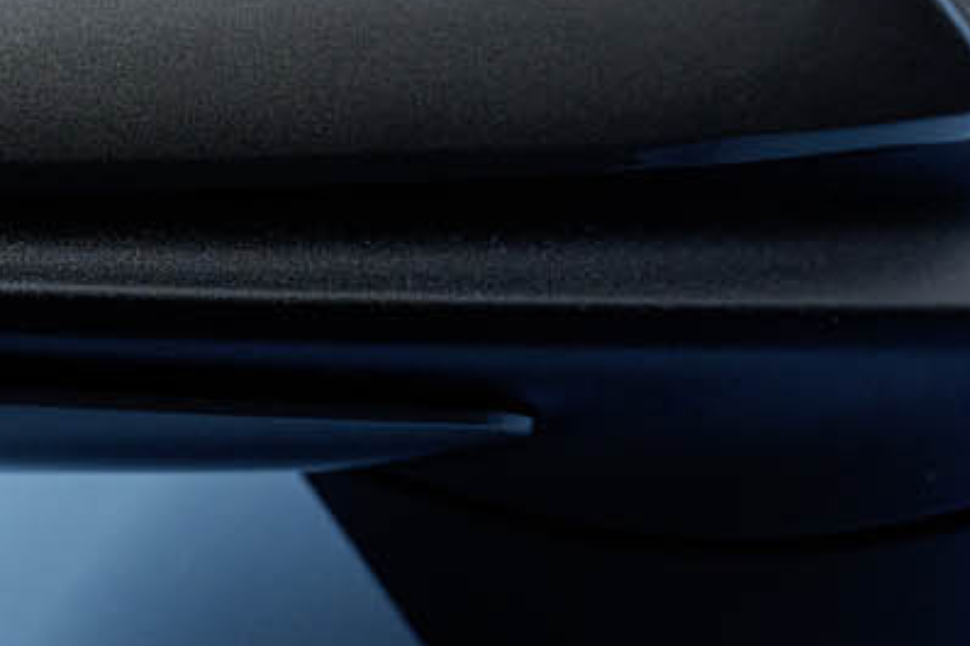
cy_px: 280
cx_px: 273
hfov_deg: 6.1
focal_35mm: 338
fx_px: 9103
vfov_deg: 4.1
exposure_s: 1/125
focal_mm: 70
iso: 800
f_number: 4
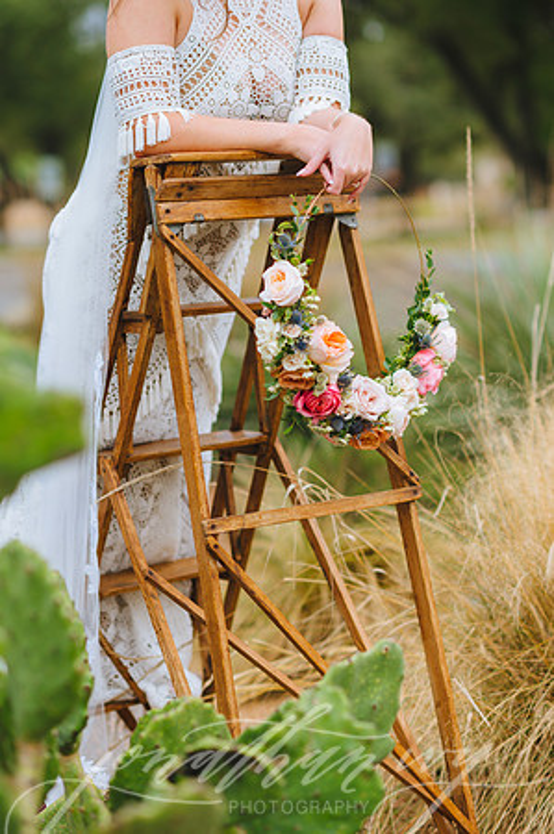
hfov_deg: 16.0
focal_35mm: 85
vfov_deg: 23.9
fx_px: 1966
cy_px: 417
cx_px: 277
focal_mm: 85
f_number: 2
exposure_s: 1/640
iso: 320
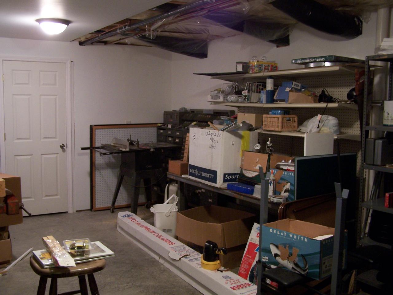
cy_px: 148
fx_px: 431
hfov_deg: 49.0
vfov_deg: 37.7
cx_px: 196
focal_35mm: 38
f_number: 2.8
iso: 140
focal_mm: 6.3
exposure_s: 1/8
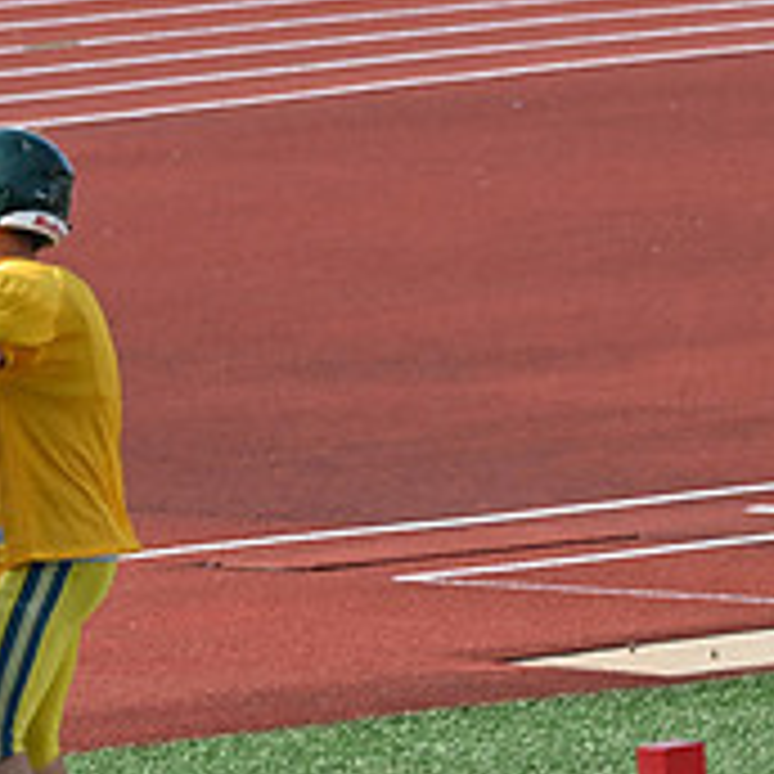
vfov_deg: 2.7
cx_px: -148
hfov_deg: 2.7
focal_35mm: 646
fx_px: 16342
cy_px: 475
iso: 160
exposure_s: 1/800
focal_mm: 150
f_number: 5.6
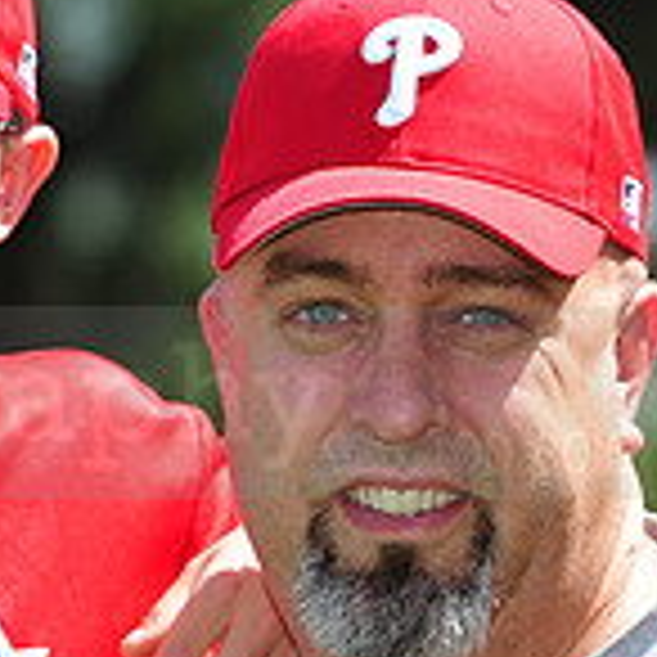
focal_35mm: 675
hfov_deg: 2.6
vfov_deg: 2.6
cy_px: 364
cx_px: -220
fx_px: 14494
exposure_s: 1/500
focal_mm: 200
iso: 200
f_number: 5.6
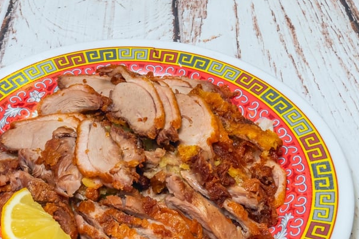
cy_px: 202
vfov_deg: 17.7
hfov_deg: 26.5
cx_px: 117
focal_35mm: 76
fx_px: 758
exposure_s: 1/25
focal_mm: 38
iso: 320
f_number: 8
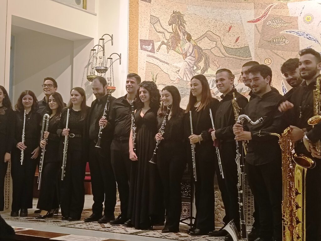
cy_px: 120
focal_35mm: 58
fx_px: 538
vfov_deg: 25.2
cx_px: 160
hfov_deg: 33.2
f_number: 1.9
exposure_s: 1/33.3
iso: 673
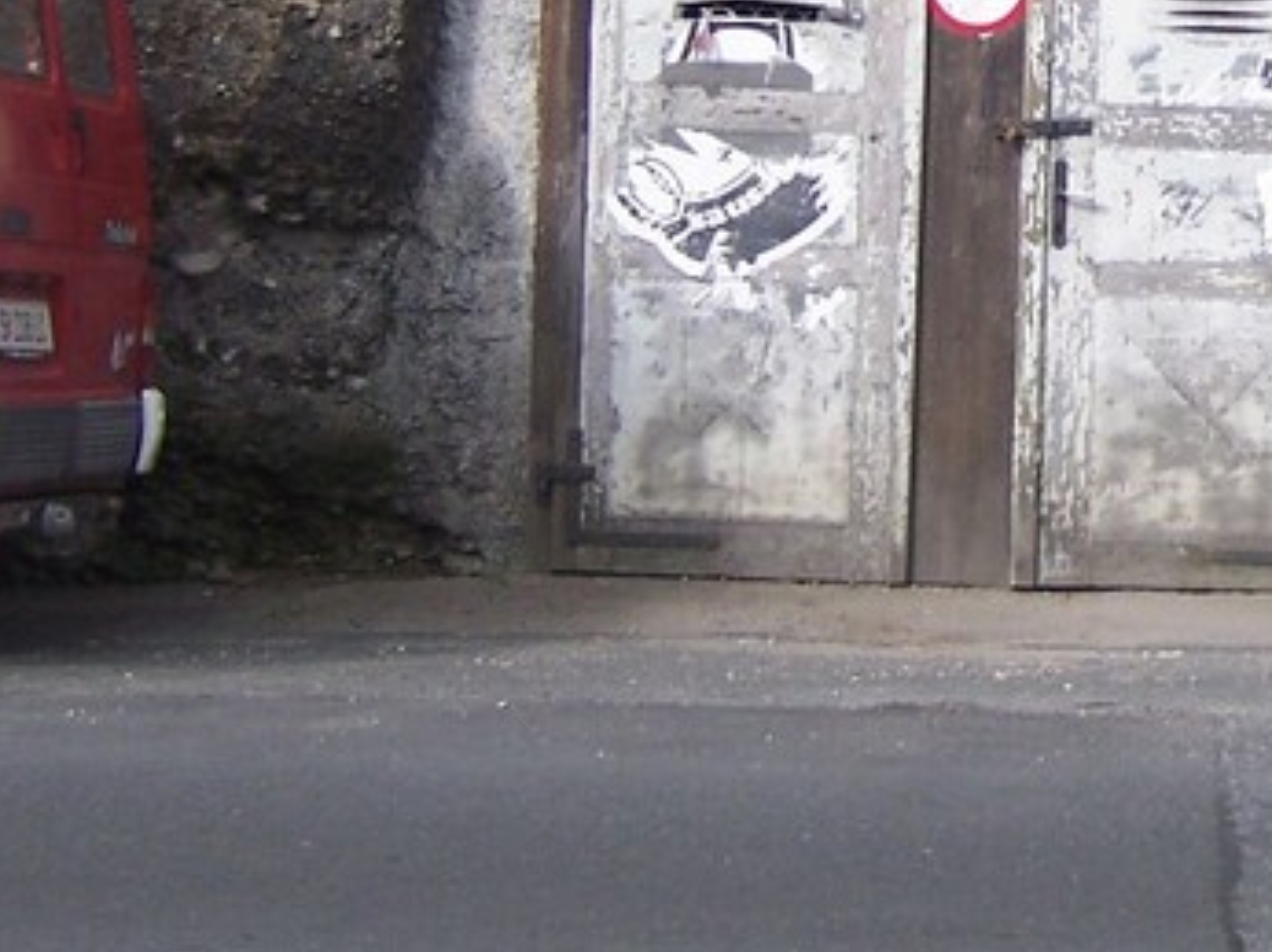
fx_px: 4076
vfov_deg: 12.9
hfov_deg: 17.2
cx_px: 1399
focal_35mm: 111
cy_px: -272
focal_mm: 6.2
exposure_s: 1/640
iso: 80
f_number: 2.8
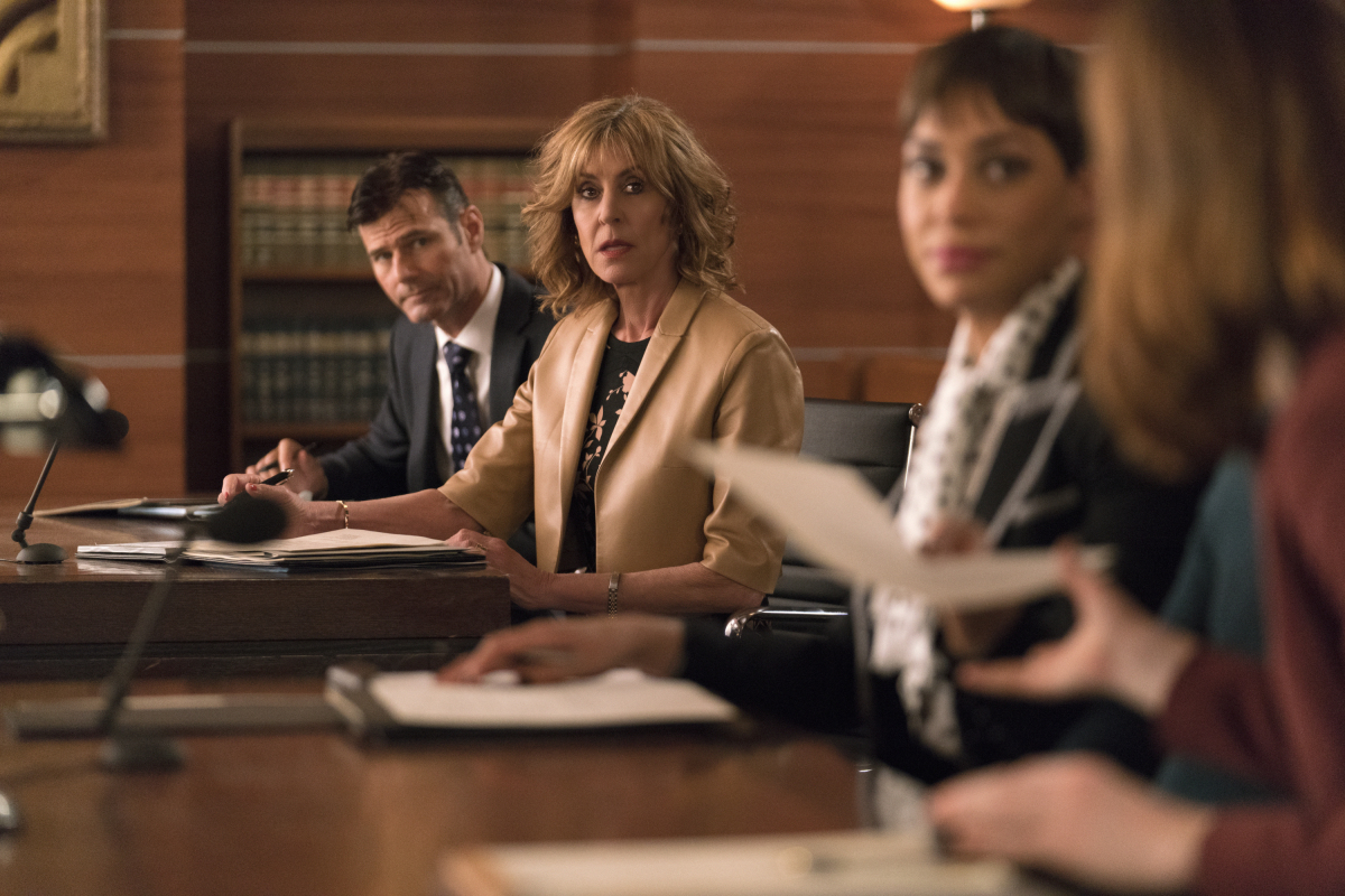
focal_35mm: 120
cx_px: 672
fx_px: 4483
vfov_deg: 11.4
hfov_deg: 17.1
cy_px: 448
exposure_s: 1/100
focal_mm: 120
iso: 5000
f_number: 2.8
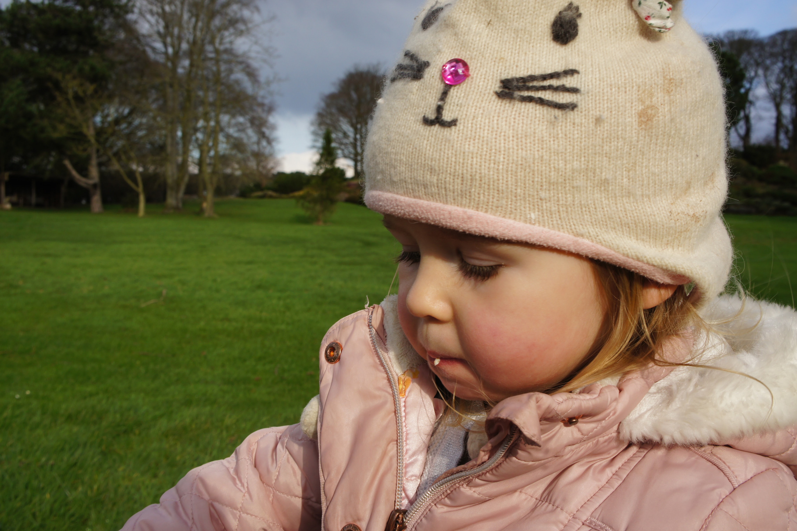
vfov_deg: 34.2
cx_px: 398
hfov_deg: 49.6
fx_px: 863
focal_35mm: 39
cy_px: 266
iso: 200
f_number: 11
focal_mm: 26
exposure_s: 1/100
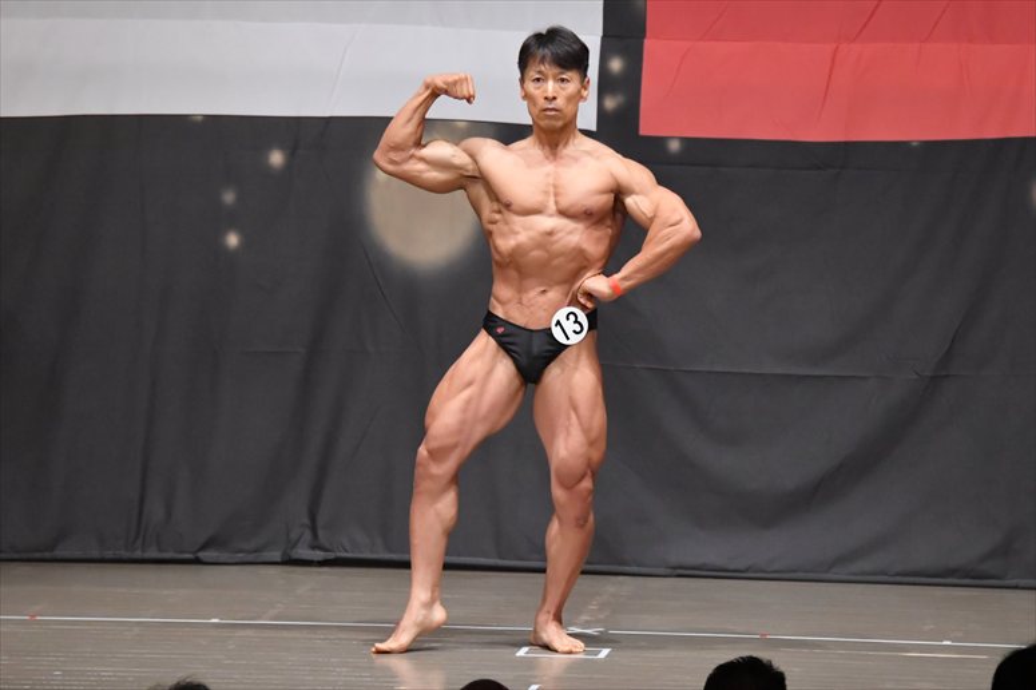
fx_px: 6903
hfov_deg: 8.6
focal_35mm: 240
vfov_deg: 5.7
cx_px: 518
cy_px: 345
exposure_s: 1/400
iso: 6400
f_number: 5.6
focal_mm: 160
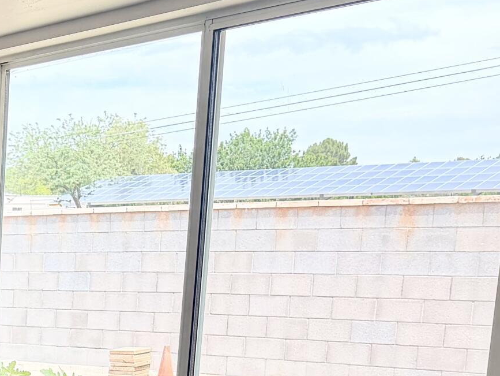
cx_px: -231
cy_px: 530
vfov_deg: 16.5
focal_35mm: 83
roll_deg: +1.7
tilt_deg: -13.6
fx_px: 1199
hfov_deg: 20.5
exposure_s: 1/421
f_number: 1.78
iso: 100
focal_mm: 6.76
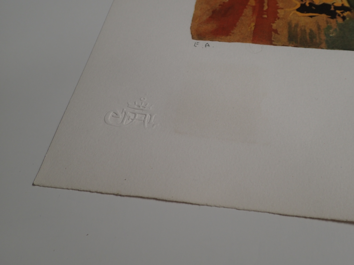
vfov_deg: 40.7
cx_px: 177
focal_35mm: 35
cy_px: 132
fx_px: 358
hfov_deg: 52.6
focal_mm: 6.42
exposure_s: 1/80
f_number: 2.6
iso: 100
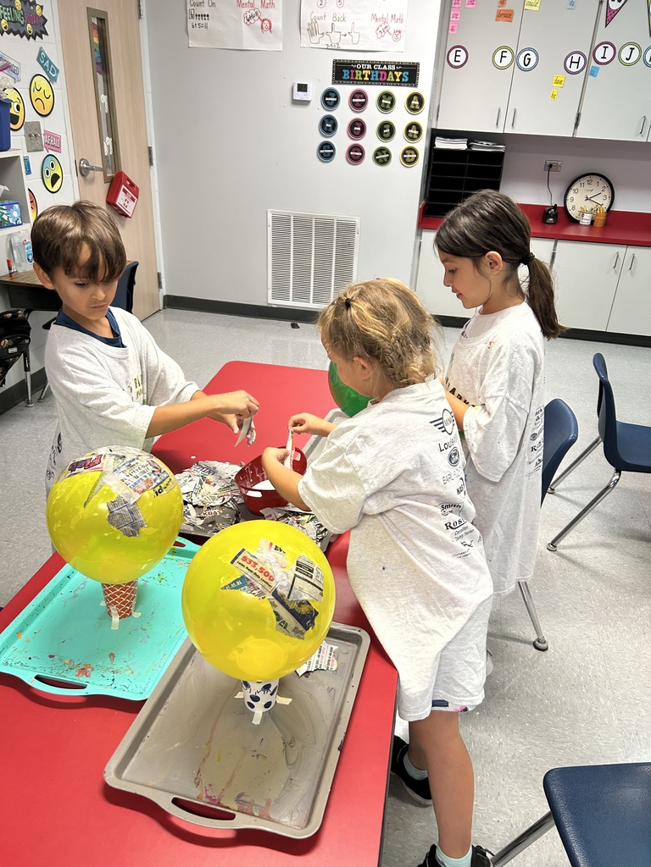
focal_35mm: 26
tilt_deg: -26.8
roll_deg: -4.0
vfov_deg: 67.3
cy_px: 434
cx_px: 326
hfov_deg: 53.1
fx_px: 652
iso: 125
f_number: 1.5
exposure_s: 1/60
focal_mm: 5.7
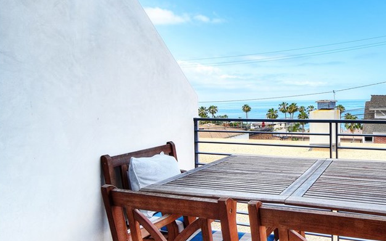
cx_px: 309
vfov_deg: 49.0
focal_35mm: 25
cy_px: 97
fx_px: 263
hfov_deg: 65.9
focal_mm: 10
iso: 100
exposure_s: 1/320
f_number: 8
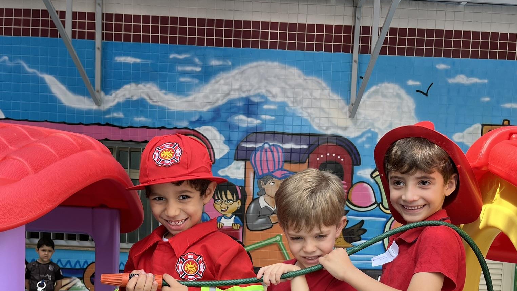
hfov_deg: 52.8
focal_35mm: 38
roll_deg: -2.3
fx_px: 521
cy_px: 257
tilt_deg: -4.7
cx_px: 266
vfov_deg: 30.0
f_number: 1.6
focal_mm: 5.1
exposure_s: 1/816
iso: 50
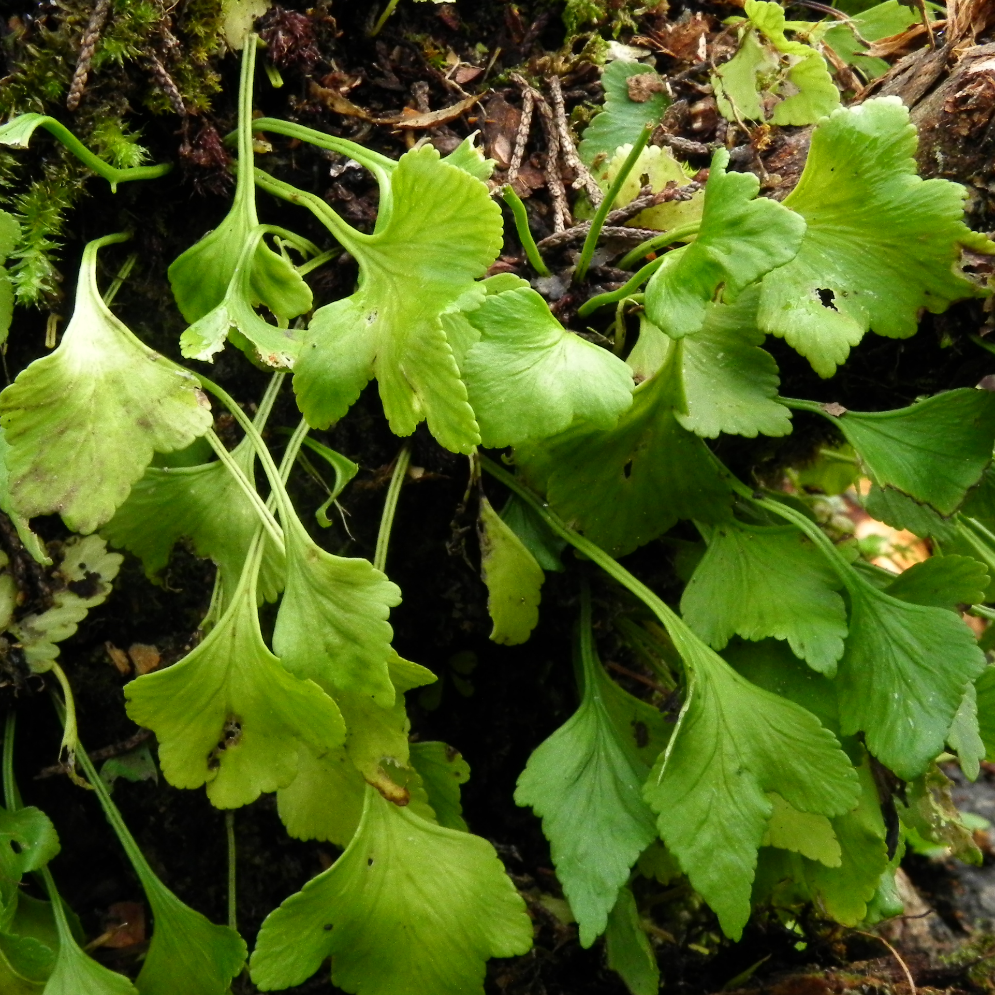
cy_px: 502
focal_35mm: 62
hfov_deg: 27.7
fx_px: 2016
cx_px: 393
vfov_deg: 27.7
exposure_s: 1/152
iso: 400
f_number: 8
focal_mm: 9.2
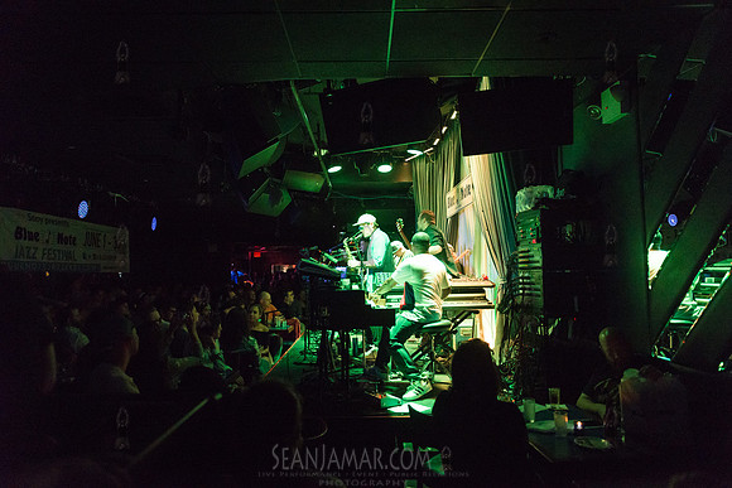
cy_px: 244
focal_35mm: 24
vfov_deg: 53.2
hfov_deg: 73.7
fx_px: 488
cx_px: 366
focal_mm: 24
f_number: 2.8
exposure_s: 1/250
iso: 4000
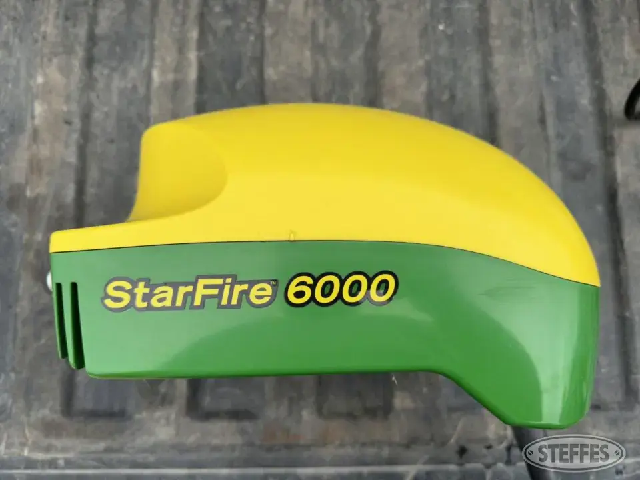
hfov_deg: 71.6
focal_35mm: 24
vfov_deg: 56.8
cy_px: 240
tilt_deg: -85.6
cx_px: 320
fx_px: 444
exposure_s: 1/797
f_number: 1.78
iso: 80
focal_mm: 6.86
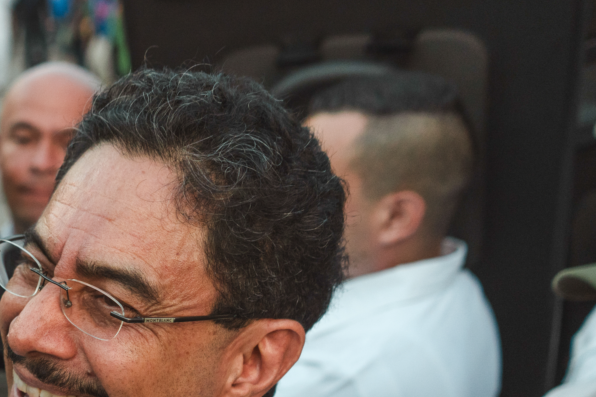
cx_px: -17
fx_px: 1192
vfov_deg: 18.1
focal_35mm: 72
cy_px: 464
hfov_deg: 26.4
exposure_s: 1/1250
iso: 1000
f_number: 2.8
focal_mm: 28
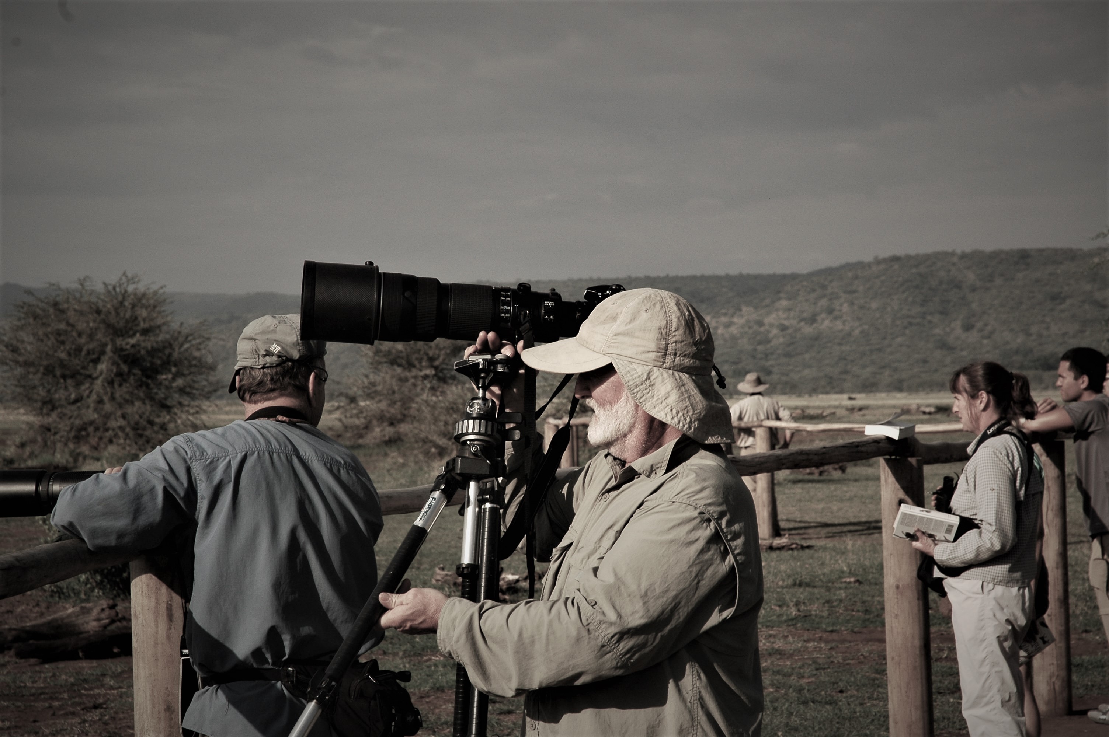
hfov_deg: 19.5
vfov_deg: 13.0
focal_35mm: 105
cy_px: 368
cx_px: 554
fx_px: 3232
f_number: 9
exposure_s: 1/640
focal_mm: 70
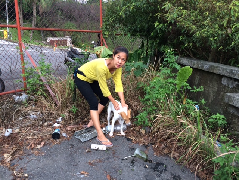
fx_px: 207
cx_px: 120
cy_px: 90
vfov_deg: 46.8
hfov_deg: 60.0
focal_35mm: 30
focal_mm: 4.12
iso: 40
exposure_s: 1/30
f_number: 2.2
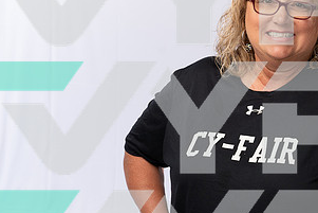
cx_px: 242
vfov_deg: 12.9
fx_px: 937
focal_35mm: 106
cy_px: 118
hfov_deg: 19.1
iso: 160
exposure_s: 1/250
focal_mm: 55
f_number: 6.3
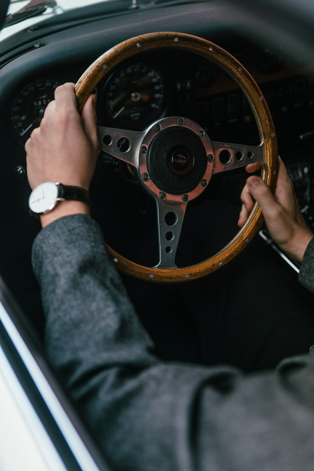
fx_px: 654
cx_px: 157
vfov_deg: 39.6
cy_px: 236
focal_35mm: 50
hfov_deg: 27.0
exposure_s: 1/60
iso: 100
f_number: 2.8
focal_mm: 50
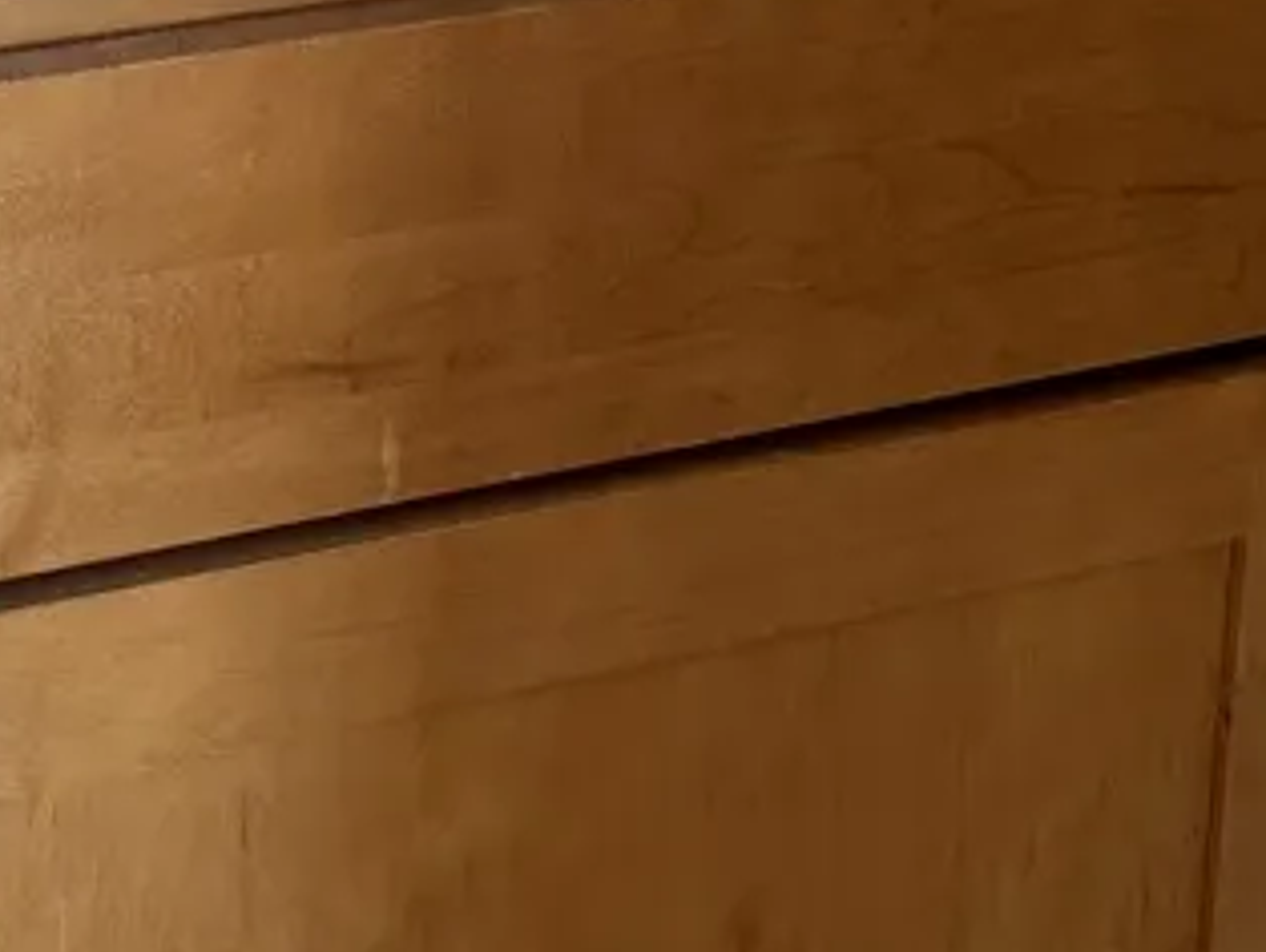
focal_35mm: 110
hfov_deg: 17.6
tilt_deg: -3.1
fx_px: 4026
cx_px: 137
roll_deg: -3.9
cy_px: -1206
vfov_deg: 11.5
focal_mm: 6.76
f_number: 1.78
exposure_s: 1/120
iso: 125
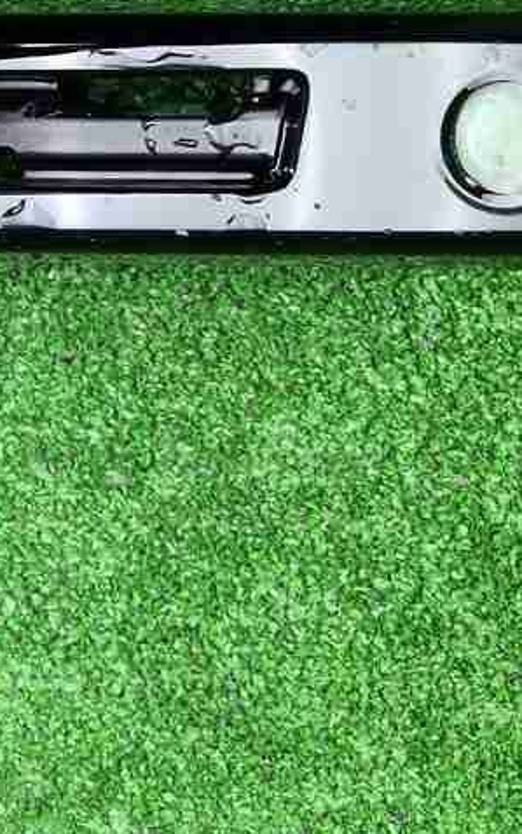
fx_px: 1888
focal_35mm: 83
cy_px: 79
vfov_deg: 24.2
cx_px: -203
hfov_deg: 14.9
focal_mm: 5.4
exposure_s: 1/50
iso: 287
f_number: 1.8
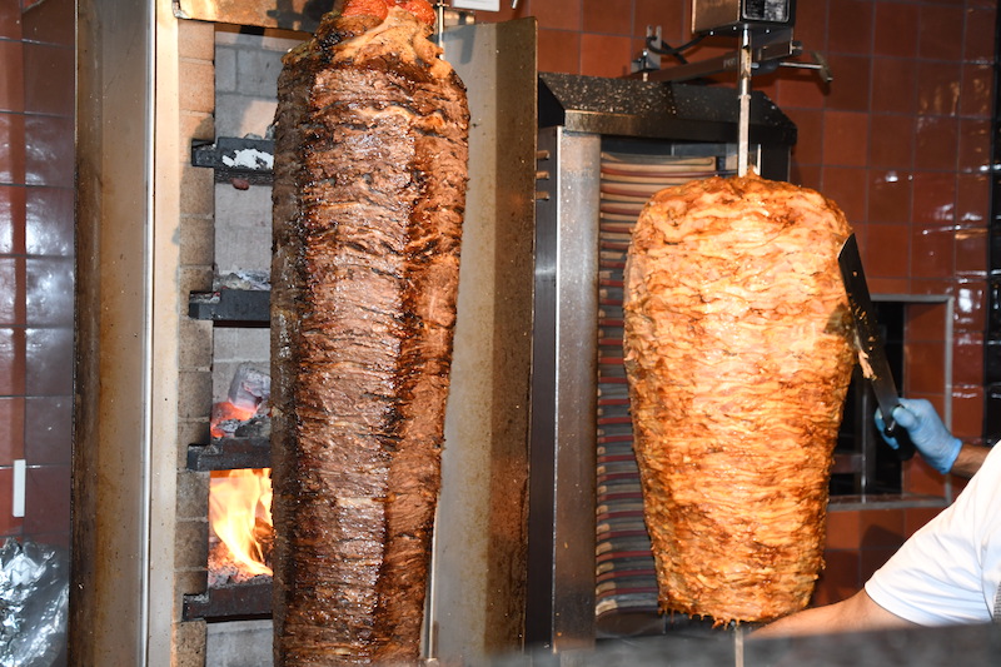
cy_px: 334
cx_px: 500
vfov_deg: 22.6
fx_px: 1668
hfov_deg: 33.4
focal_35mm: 60
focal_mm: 40
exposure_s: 1/250
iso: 1000
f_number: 5
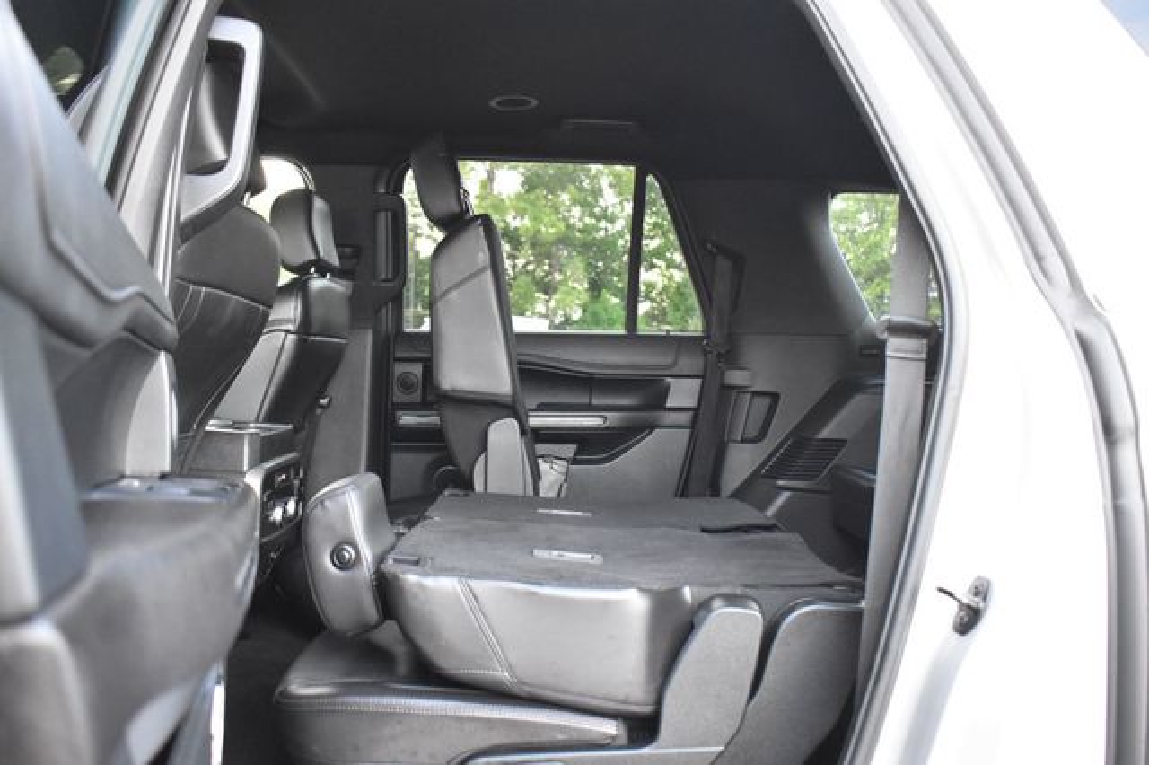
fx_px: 1053
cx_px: 574
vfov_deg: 39.9
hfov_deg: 57.2
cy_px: 382
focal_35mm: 33
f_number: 3.8
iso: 3200
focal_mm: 22
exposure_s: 1/60
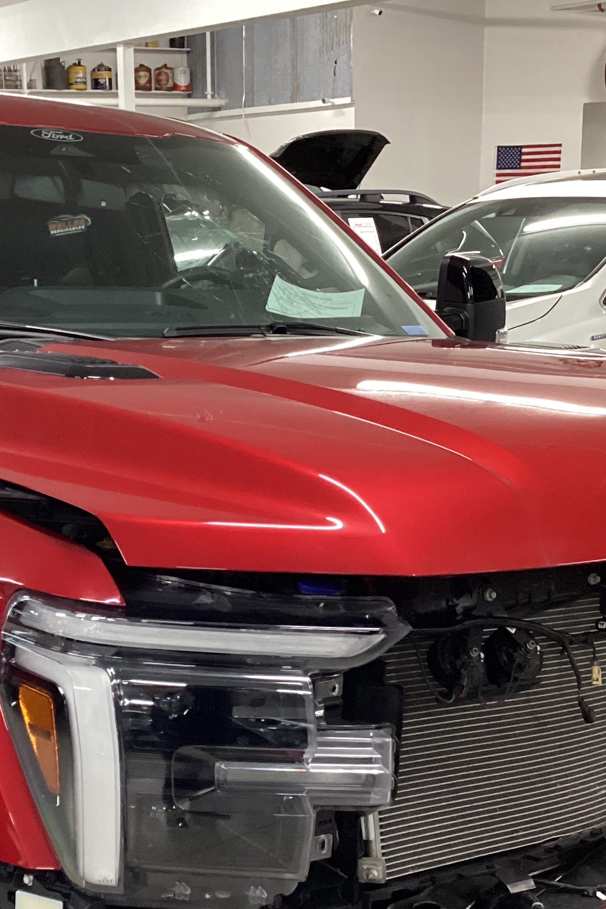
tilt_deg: -16.0
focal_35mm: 61
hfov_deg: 22.0
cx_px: 129
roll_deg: +1.3
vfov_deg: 32.6
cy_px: 613
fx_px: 1540
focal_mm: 3.3
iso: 320
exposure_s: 1/40
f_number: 2.4
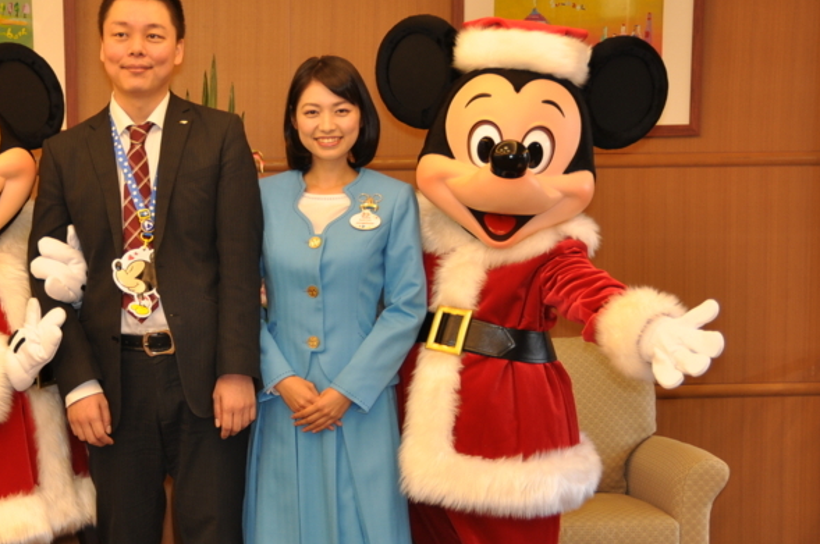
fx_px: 1660
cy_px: 366
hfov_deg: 27.6
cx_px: 298
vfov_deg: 18.6
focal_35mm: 73
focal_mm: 28
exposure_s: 1/60
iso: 220
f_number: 2.8
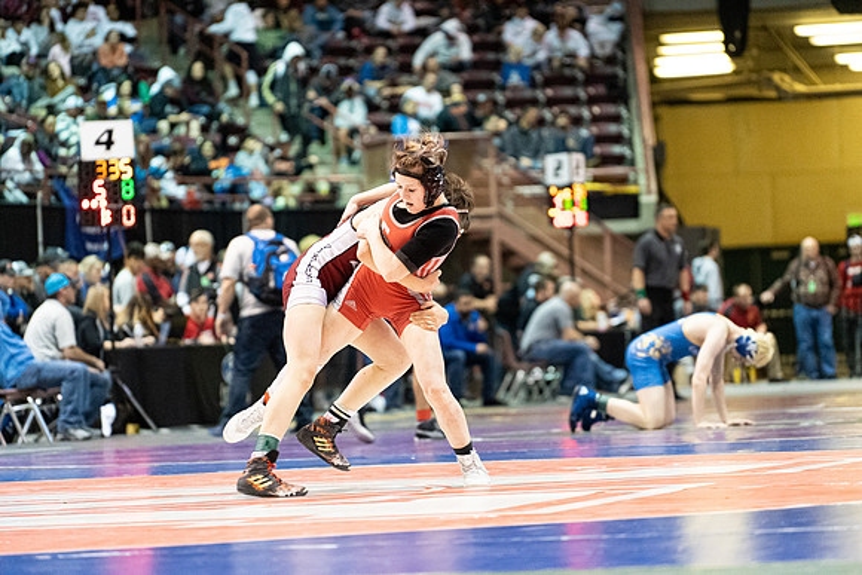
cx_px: 431
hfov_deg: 10.3
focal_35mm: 200
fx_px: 4790
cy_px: 288
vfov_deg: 6.9
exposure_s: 1/500
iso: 10000
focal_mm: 200
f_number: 4
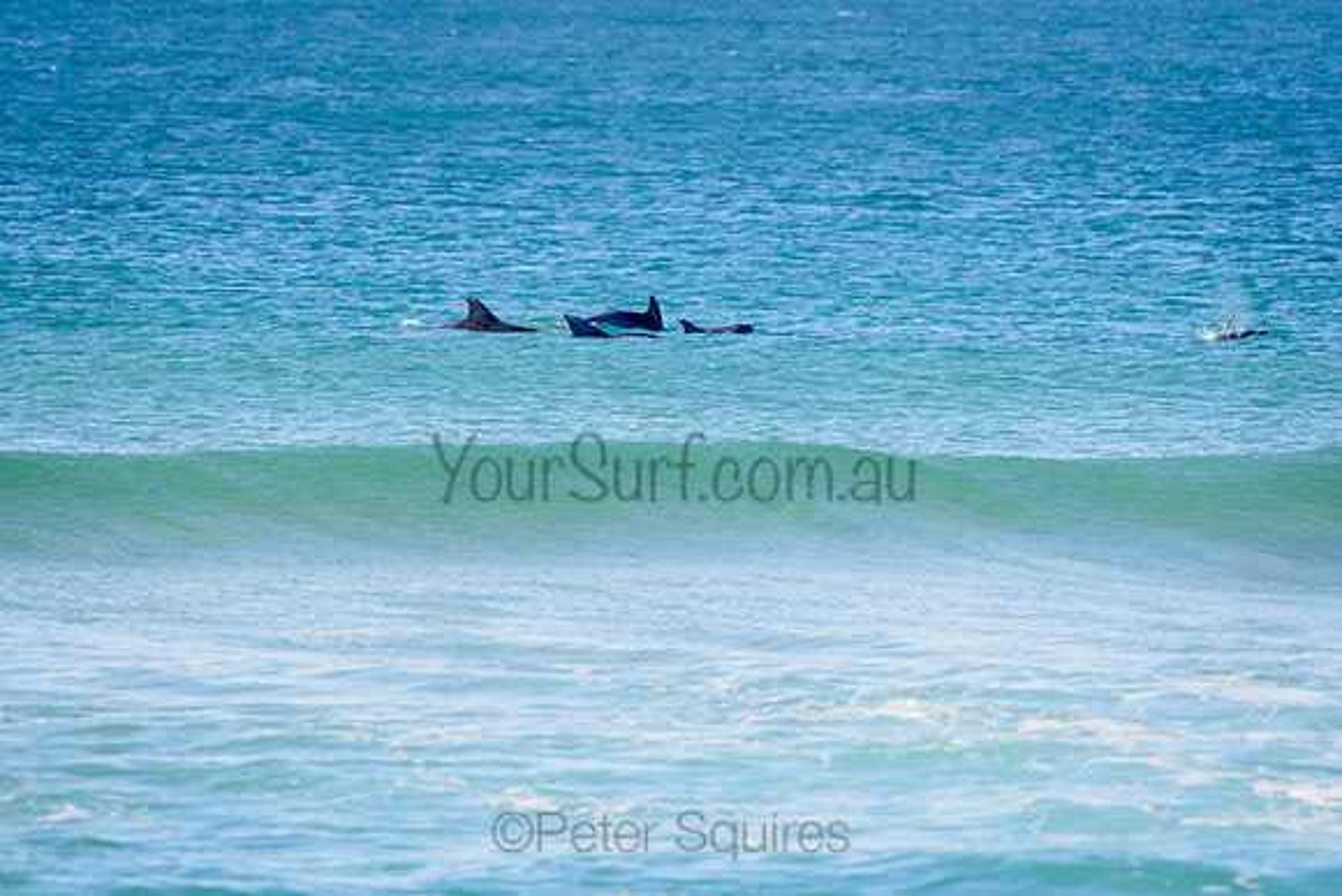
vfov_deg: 3.3
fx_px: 15533
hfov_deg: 4.9
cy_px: 347
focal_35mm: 417
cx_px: 520
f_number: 5.6
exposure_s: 1/320
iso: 200
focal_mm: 340
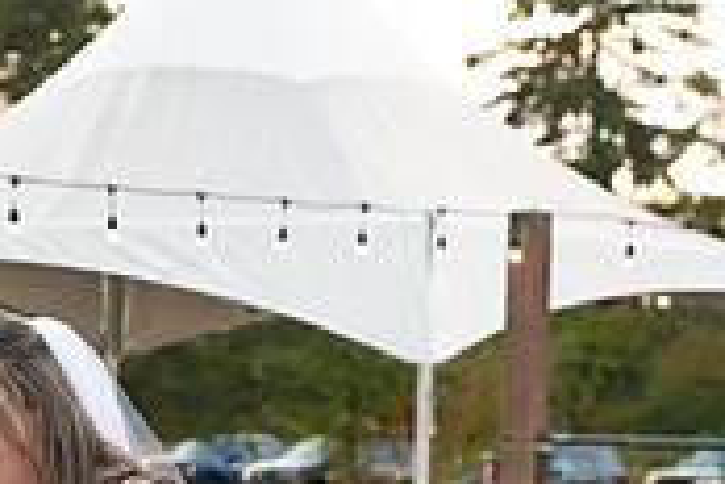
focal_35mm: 244
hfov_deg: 8.4
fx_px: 4914
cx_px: 4
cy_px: 736
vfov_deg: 5.6
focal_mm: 73
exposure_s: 1/160
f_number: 5.6
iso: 800
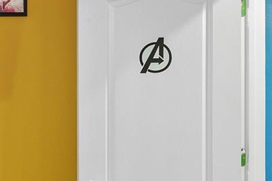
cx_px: -106
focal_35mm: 67
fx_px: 506
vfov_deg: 20.2
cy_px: 130
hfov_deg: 24.9
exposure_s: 1.3
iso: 400
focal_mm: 17
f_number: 8
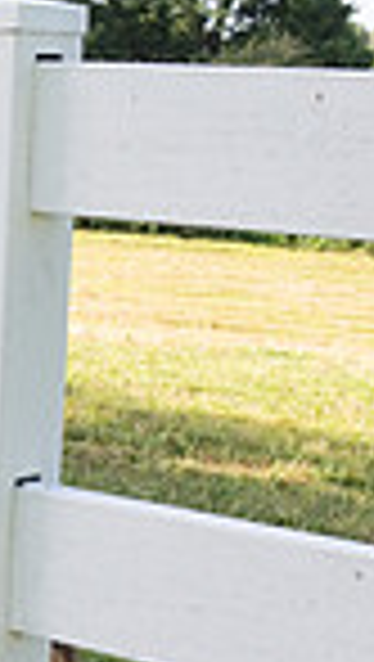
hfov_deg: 8.1
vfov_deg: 17.8
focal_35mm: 120
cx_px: -861
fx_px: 2110
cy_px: 423
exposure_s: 1/320
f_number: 7.1
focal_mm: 29
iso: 400
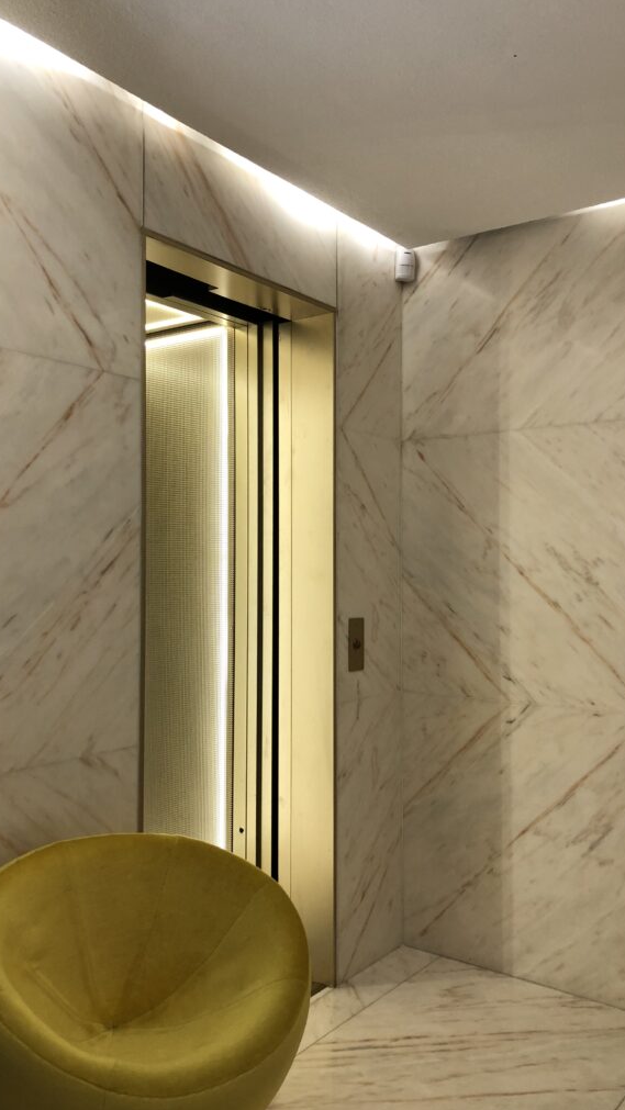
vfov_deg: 61.0
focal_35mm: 32
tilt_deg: +0.8
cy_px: 559
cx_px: 308
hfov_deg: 36.7
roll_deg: +0.8
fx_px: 942
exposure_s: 1/24
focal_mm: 3.99
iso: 40
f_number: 1.8
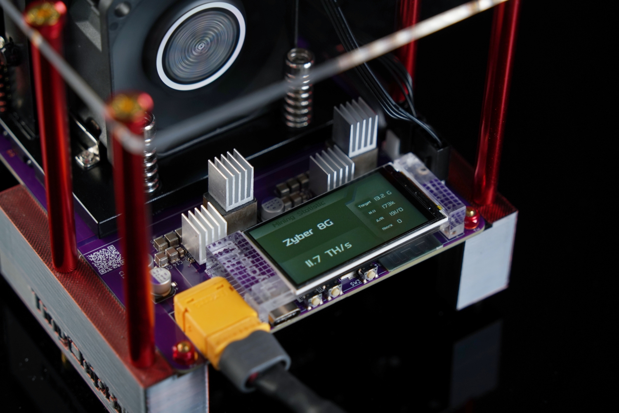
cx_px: 310
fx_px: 1857
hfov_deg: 18.9
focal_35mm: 108
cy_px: 206
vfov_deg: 12.7
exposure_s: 1/100
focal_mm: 108
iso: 800
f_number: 5.6
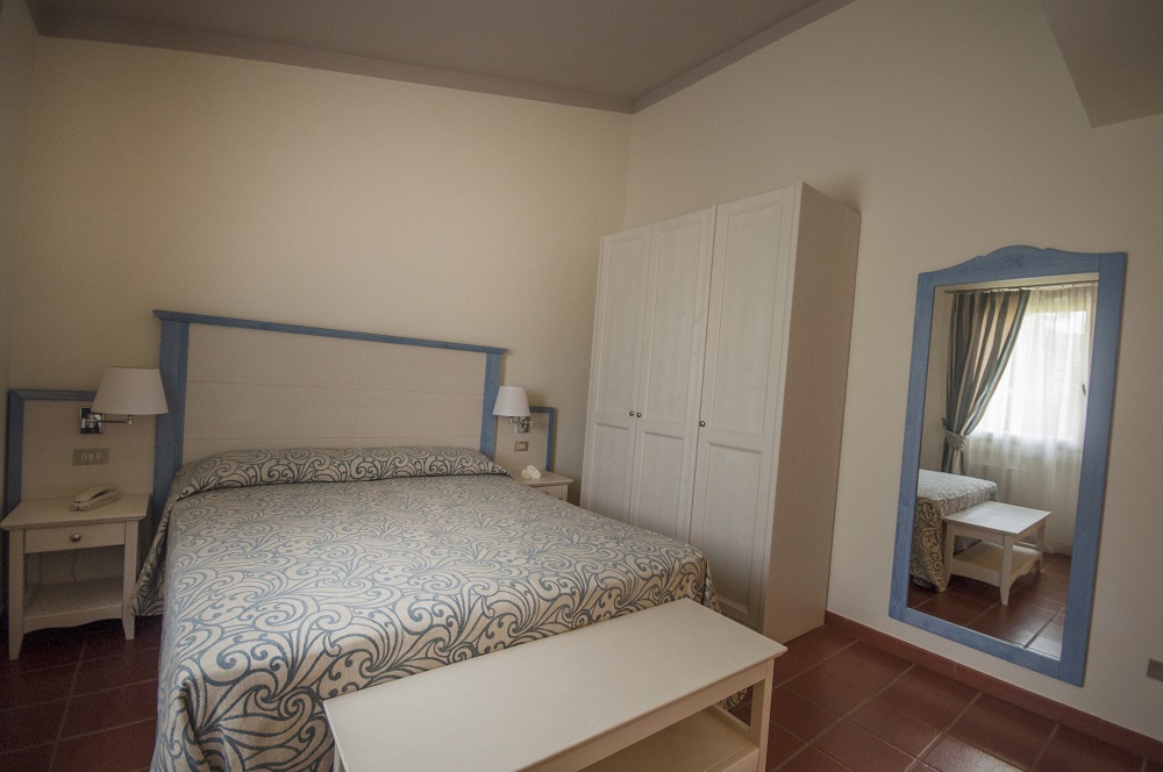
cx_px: 582
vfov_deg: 77.2
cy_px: 386
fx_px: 484
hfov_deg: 100.5
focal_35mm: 15
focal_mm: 10
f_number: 5.6
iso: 500
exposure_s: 1/50
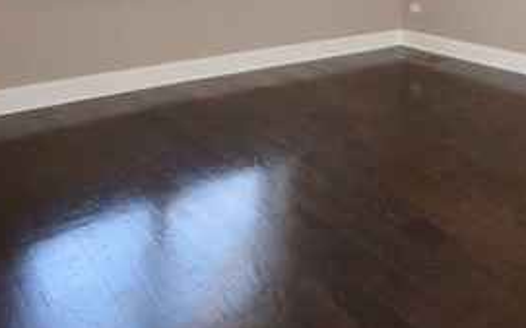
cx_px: 503
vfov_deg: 27.0
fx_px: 596
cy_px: -71
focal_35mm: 42
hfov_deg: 42.4
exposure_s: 1/60
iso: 500
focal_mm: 11.5
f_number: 6.3
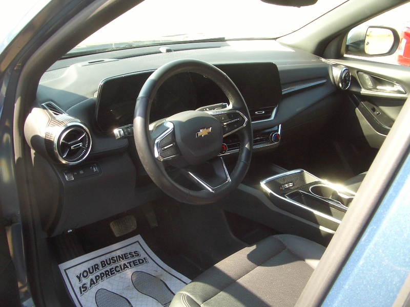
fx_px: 415
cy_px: 154
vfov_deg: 40.7
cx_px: 205
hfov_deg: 52.6
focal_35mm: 35
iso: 100
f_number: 2.6
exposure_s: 1/60
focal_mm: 5.8
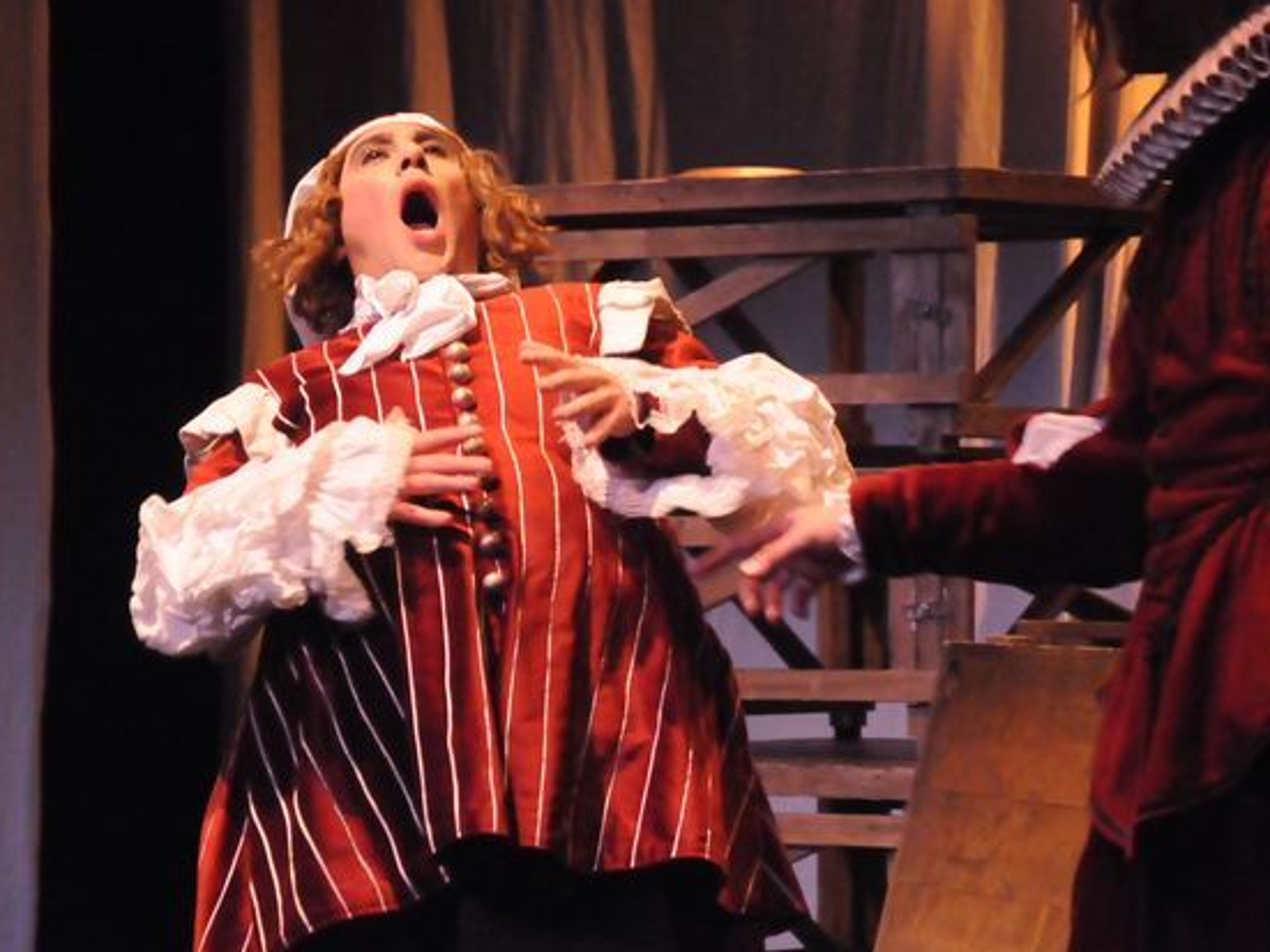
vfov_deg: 8.4
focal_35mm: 178
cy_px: 388
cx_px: 825
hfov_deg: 11.1
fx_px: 6518
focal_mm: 85
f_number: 5.6
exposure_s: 1/60
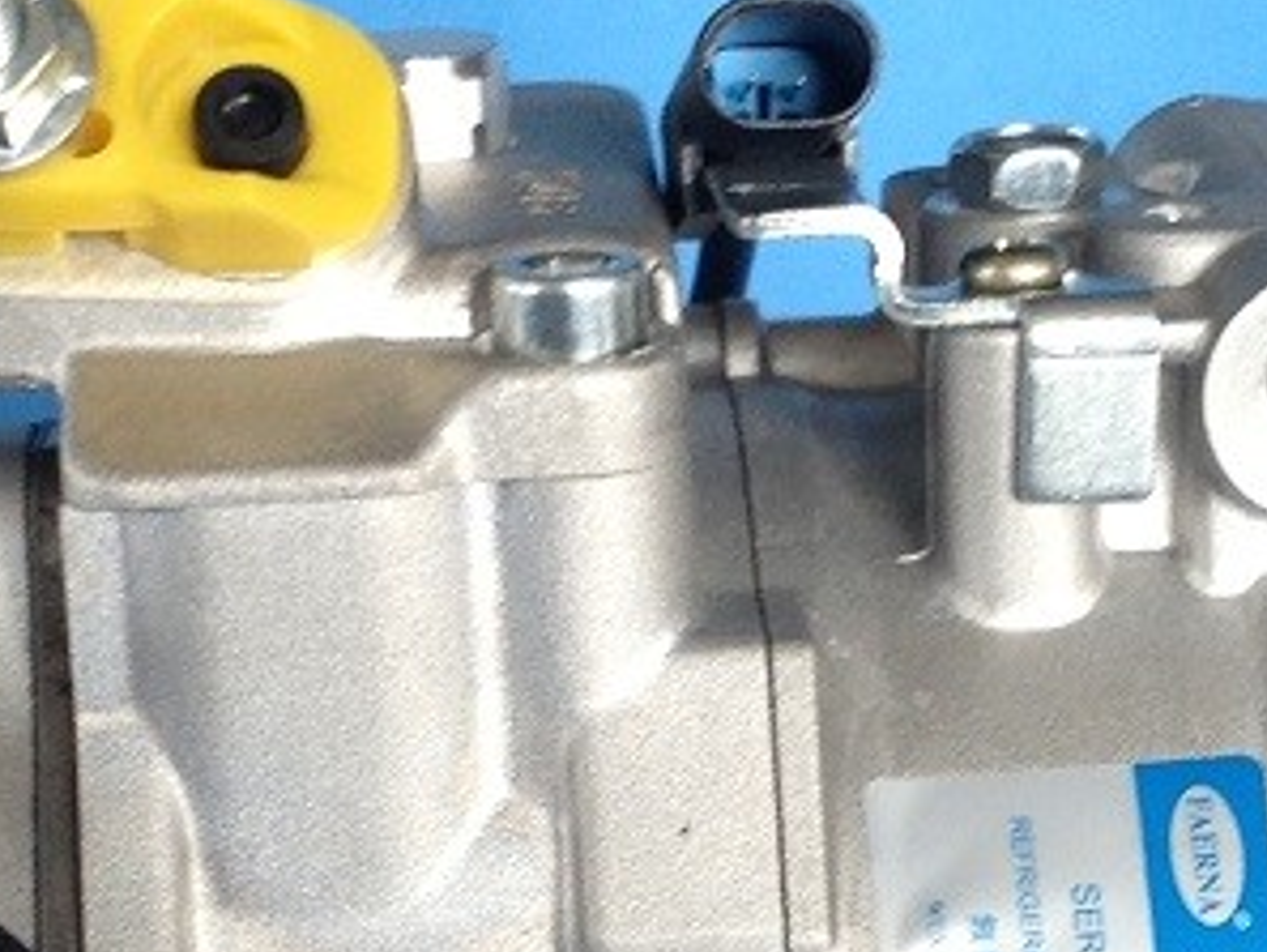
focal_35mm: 154
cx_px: 614
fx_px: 5639
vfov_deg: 9.6
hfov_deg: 12.8
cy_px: 926
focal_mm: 4.28
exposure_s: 1/24
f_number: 2.4
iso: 64
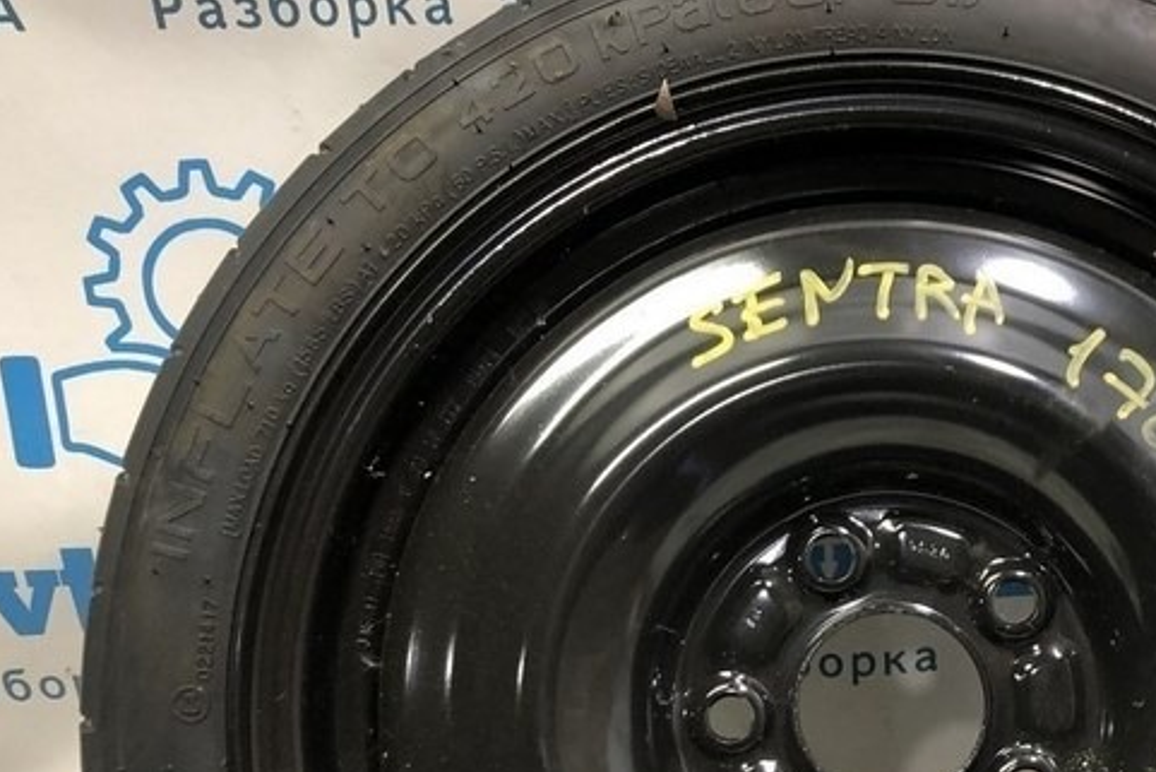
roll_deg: +1.1
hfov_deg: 31.3
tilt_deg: -31.3
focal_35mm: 62
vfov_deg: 21.6
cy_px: 652
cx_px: 976
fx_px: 1991
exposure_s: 1/17
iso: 40
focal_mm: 4
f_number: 1.8
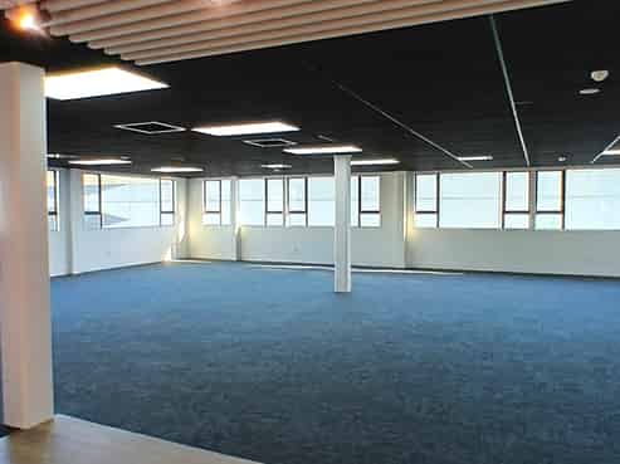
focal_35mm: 22
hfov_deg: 76.4
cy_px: 232
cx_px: 310
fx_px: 394
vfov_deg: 61.0
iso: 64
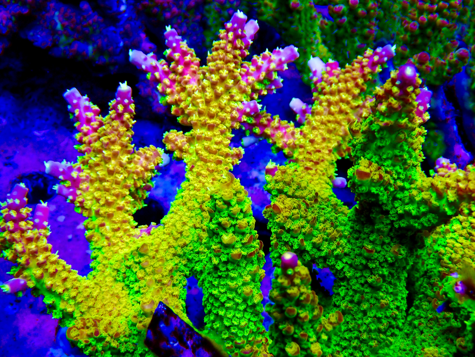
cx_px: 238
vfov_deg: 27.0
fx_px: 741
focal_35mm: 54
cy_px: 178
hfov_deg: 35.5
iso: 200
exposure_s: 1/200
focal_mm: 9.65
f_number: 4.5
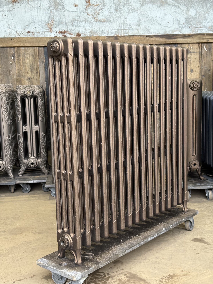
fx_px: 394
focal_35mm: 48
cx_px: 106
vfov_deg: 39.7
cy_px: 142
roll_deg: +0.7
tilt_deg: -8.4
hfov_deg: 30.3
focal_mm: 6.76
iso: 125
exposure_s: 1/100
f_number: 1.78
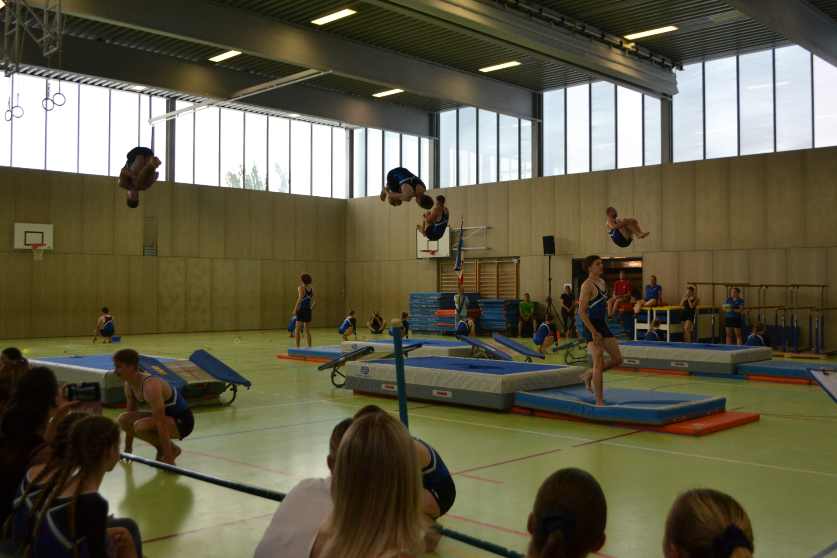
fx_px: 837
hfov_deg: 53.1
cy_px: 272
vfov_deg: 36.9
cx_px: 445
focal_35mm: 36
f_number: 3.8
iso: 720
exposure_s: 1/500
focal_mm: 22
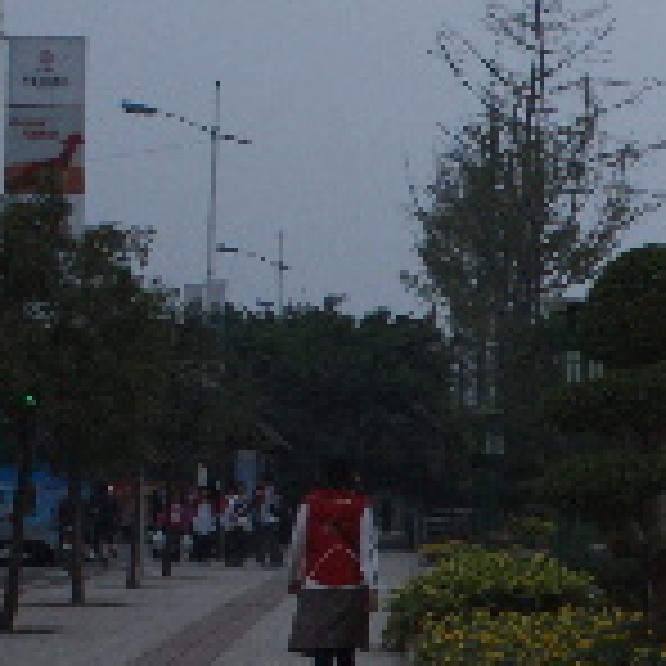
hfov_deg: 12.1
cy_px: 727
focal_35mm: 134
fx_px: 2917
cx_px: 1136
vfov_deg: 12.8
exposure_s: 1/60
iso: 400
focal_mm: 26
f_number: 5.6
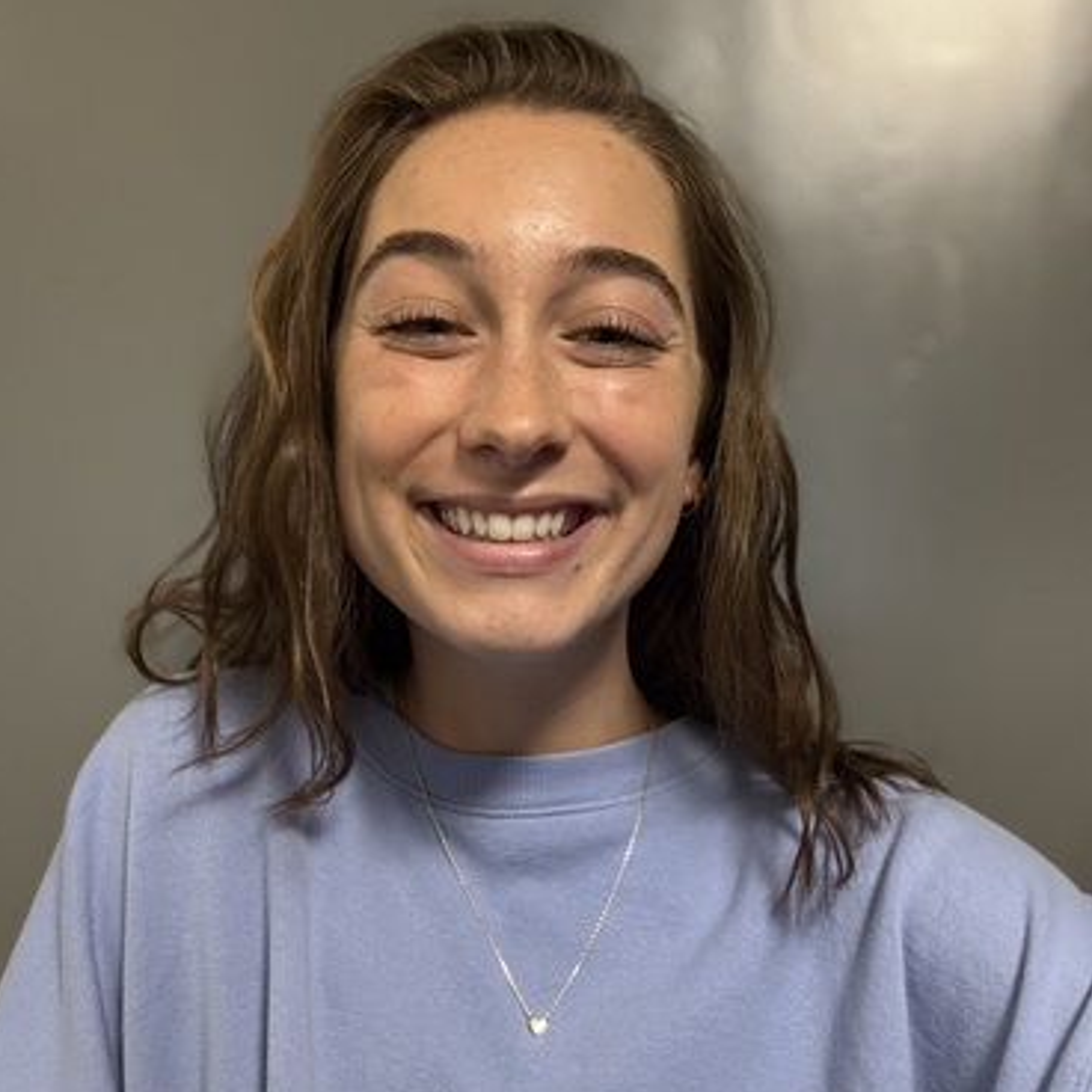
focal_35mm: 36
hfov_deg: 46.0
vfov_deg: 45.9
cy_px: 635
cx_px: 539
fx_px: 1285
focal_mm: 2.69
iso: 320
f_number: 1.9
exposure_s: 1/40
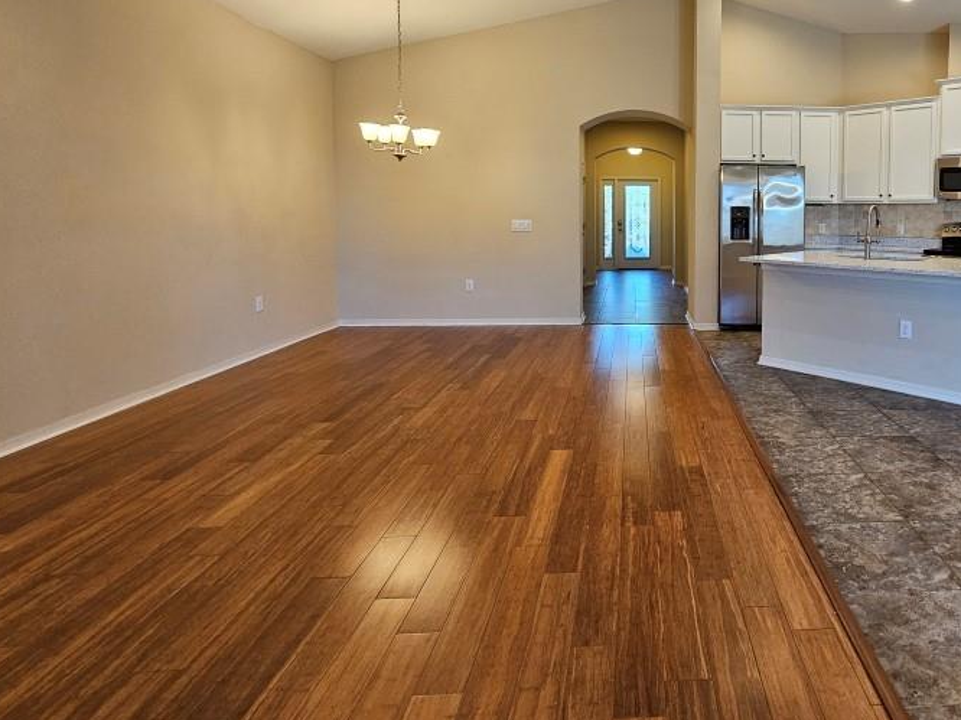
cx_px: 677
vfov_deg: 64.3
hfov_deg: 77.8
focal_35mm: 20
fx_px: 555
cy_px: 242
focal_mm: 2.2
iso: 160
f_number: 2.2
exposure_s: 1/60
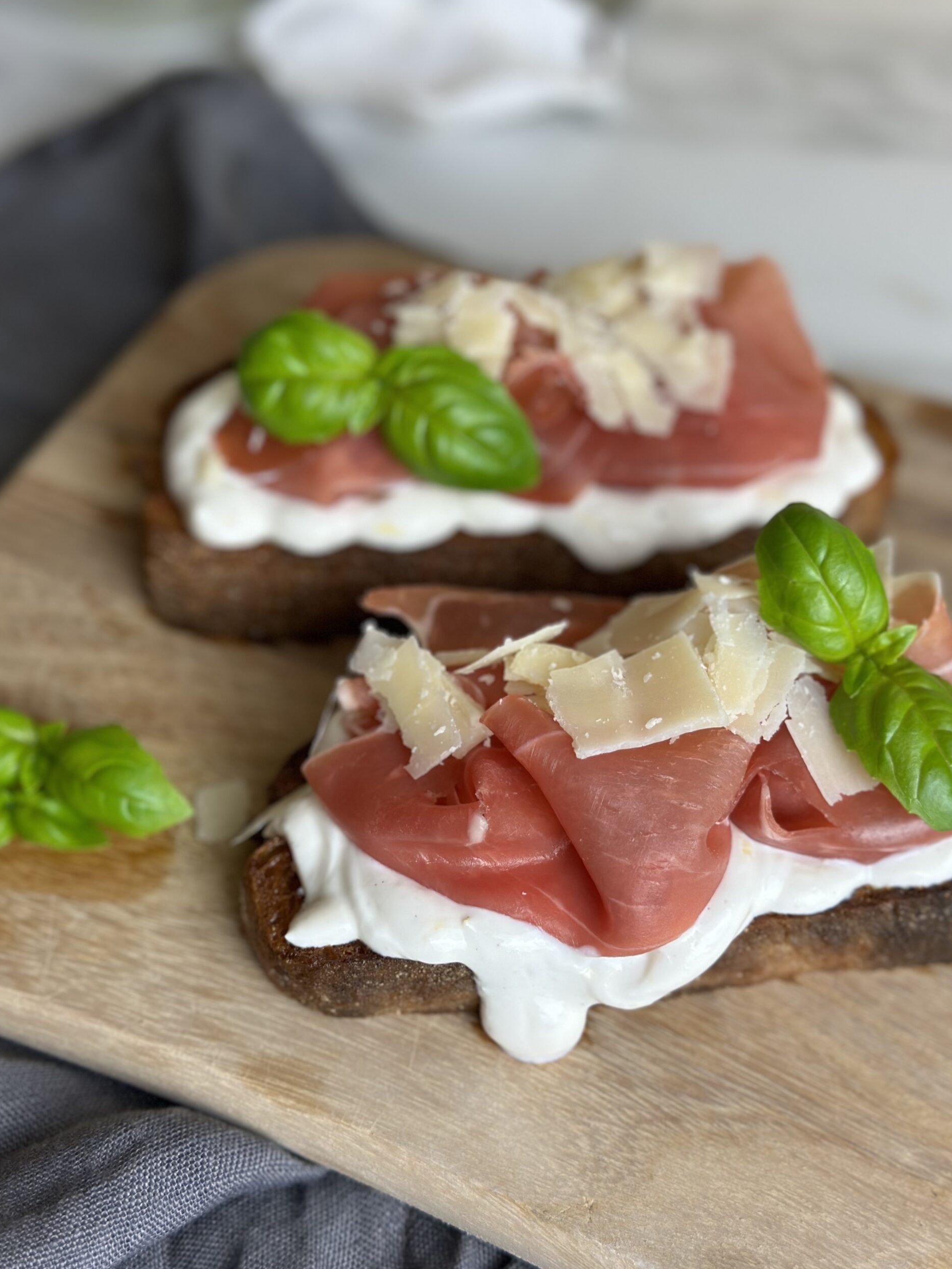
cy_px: 633
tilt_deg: -46.7
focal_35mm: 49
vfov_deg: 38.9
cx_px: 473
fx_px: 1797
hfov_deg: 29.7
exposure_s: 1/100
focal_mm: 6.86
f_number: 1.78
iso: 100
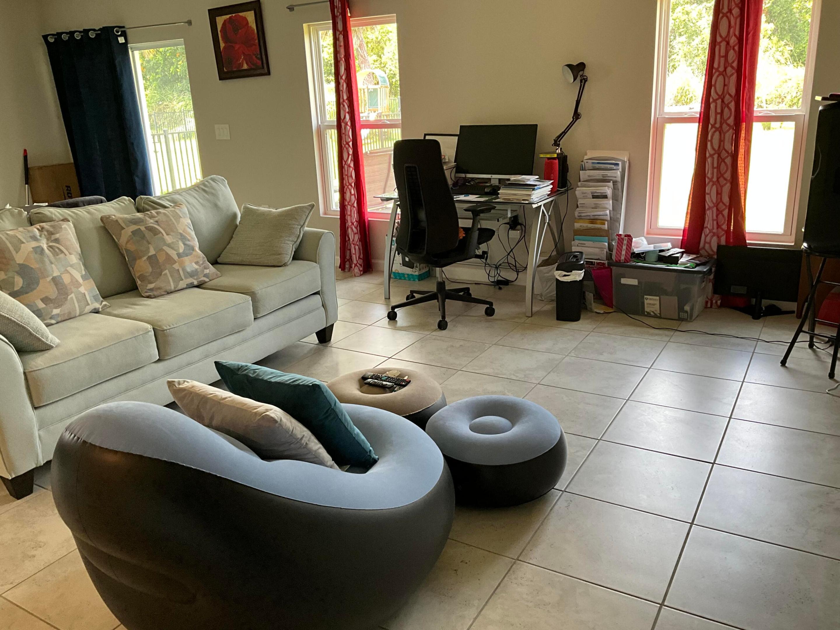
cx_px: 420
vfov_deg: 48.2
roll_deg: +2.9
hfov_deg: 61.7
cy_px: 315
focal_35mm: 29
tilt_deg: -18.1
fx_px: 704
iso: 80
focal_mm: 3
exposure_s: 1/60
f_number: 1.8
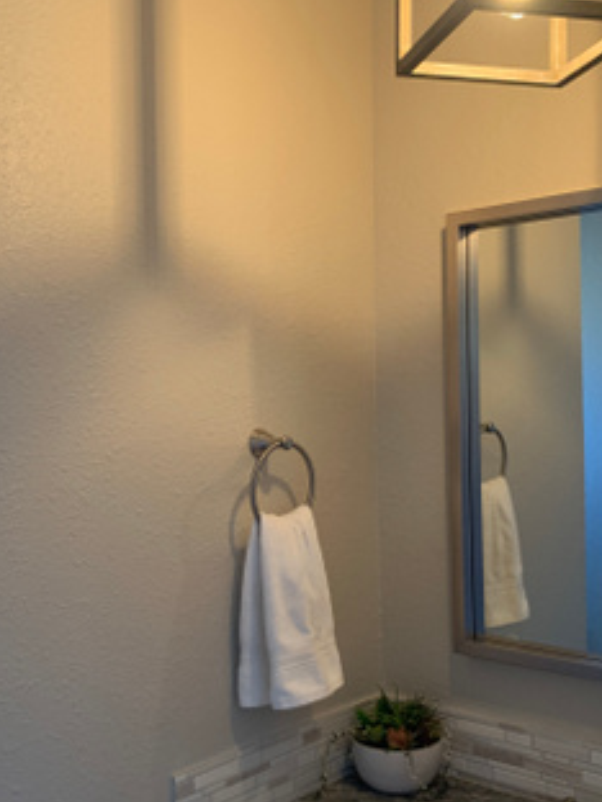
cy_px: 432
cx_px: 306
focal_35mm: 40
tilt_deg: -1.5
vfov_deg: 46.8
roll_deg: +1.0
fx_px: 928
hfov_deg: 36.0
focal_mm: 4.25
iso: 200
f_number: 1.8
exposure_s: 1/60
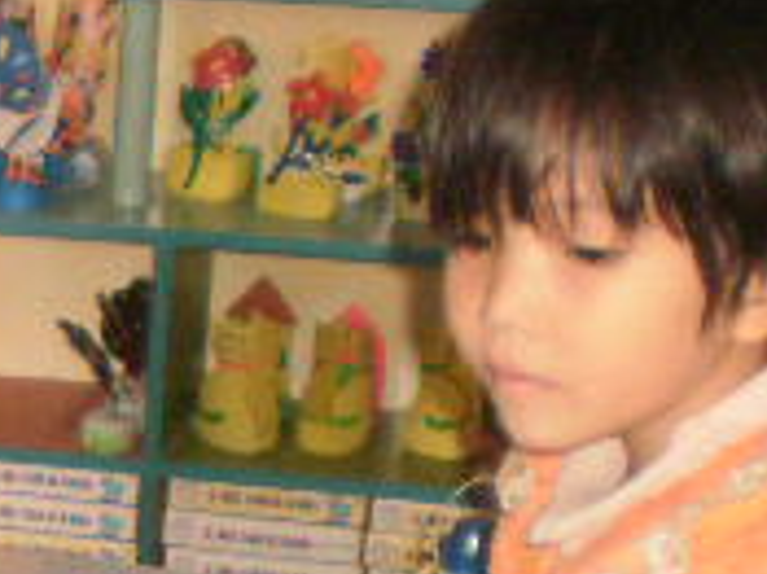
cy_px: 784
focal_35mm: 132
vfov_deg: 10.9
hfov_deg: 13.9
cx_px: -421
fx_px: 2923
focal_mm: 6.3
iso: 160
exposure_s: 1/30
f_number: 3.1
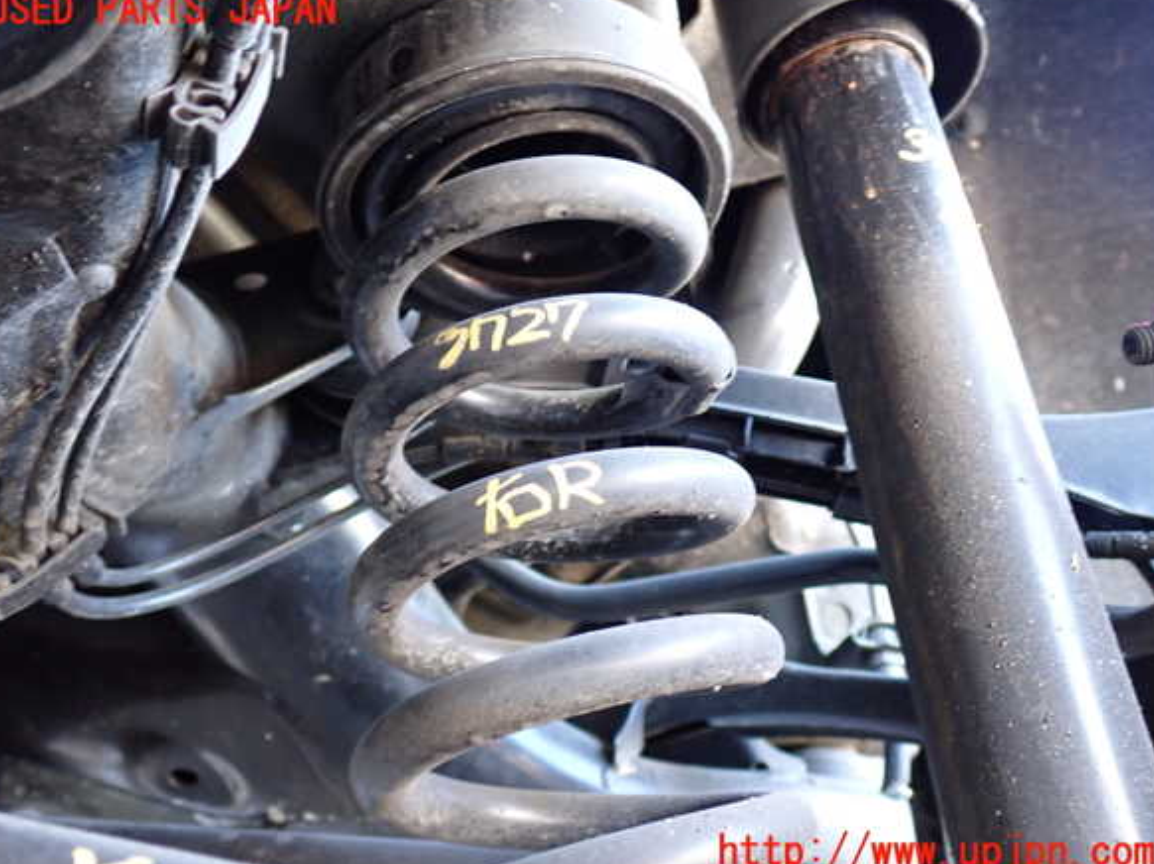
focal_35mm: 33
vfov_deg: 42.9
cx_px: 571
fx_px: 1100
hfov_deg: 55.4
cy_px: 432
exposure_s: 1/30
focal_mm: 5.79
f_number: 2.4
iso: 640
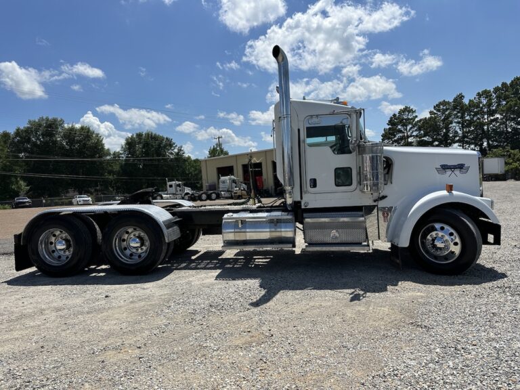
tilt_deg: -0.5
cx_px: 260
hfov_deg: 71.6
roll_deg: +4.2
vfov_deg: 56.8
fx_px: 361
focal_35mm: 24
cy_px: 195
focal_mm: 6.86
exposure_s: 1/7042
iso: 80
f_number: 1.78
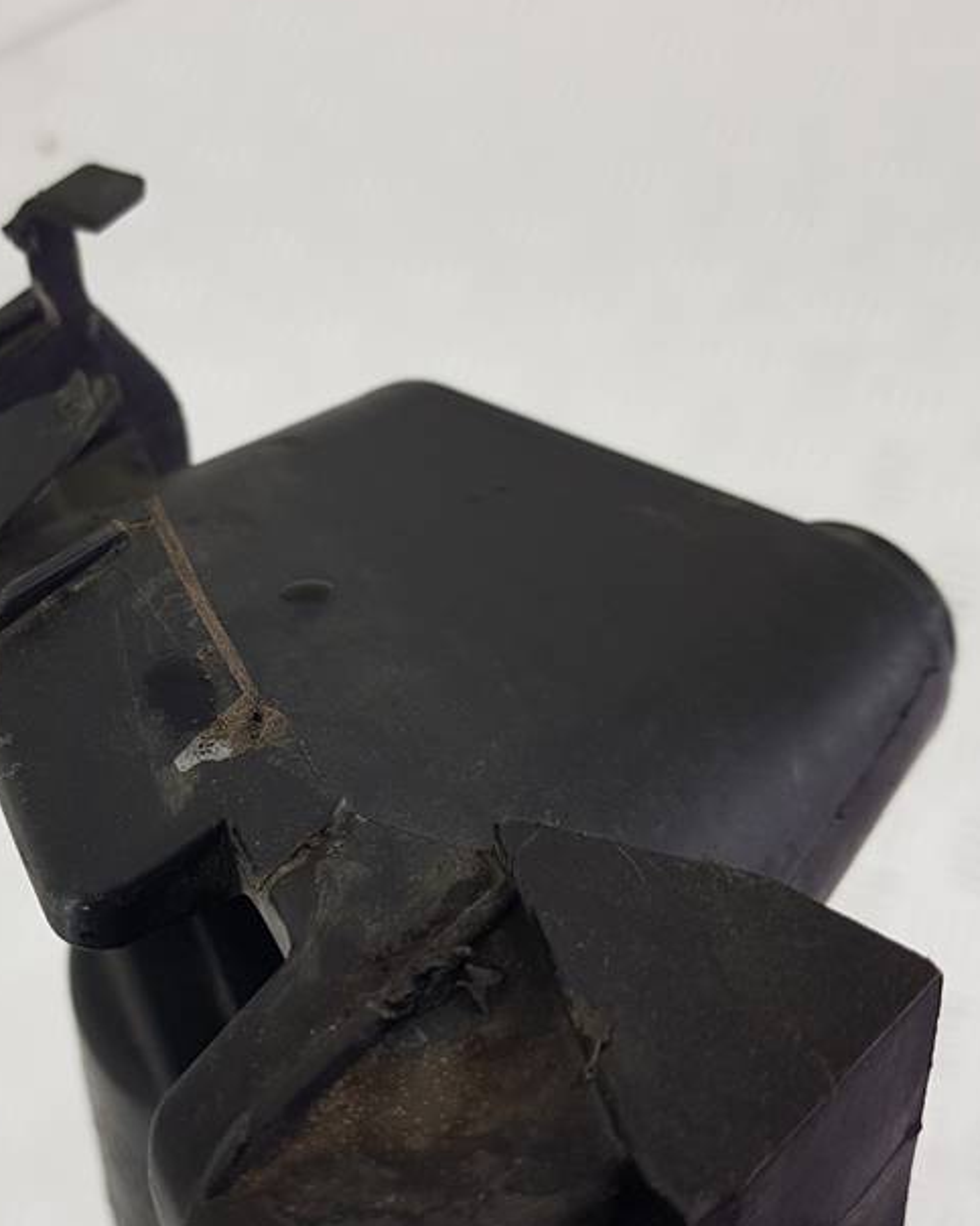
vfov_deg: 42.8
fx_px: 1559
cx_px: 262
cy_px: 714
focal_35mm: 43
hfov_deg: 34.3
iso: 40
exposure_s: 1/120
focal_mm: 4.2
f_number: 1.7
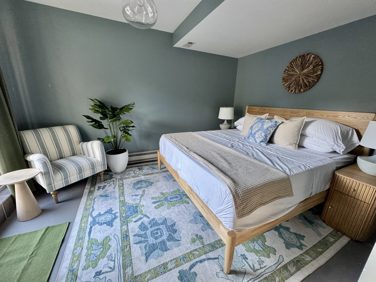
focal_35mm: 14
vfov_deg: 85.7
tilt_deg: -15.5
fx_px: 152
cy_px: 141
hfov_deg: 102.1
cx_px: 188
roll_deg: -2.2
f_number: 2.2
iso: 200
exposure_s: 1/99
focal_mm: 2.22
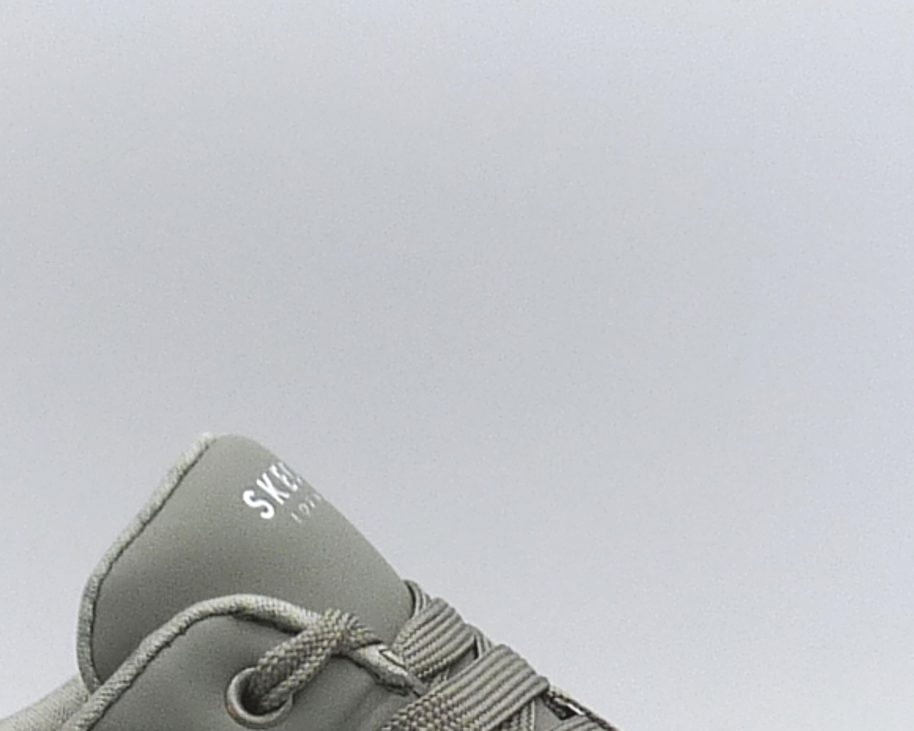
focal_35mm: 132
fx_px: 3571
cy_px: 909
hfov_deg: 14.6
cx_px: 331
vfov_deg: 11.4
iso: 100
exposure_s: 1/200
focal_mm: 4.8
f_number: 4
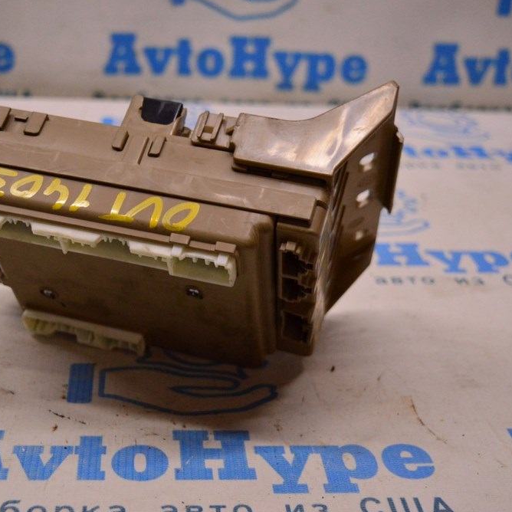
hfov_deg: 30.1
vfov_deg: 30.2
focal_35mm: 57
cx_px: 197
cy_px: 259
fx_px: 948
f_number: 4.2
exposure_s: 1/400
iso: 1600
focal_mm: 29
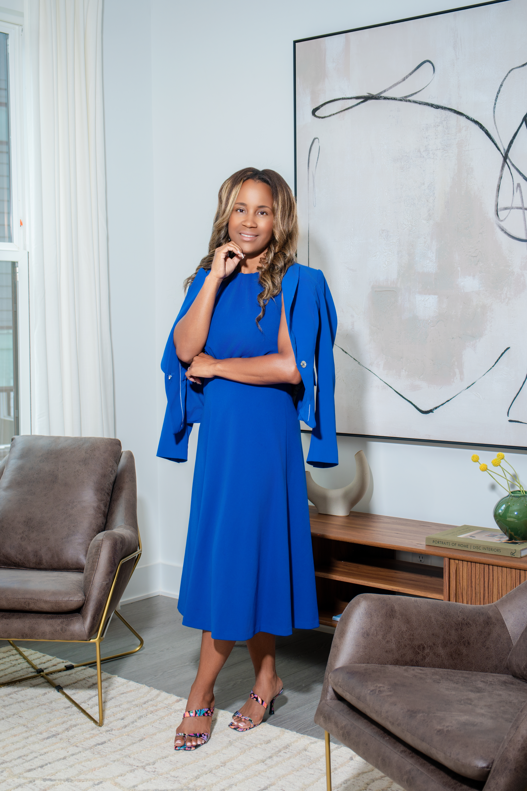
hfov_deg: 27.5
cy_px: 396
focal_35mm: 49
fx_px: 1076
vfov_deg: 40.3
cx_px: 264
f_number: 4
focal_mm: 32.5
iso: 125
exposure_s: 1/125
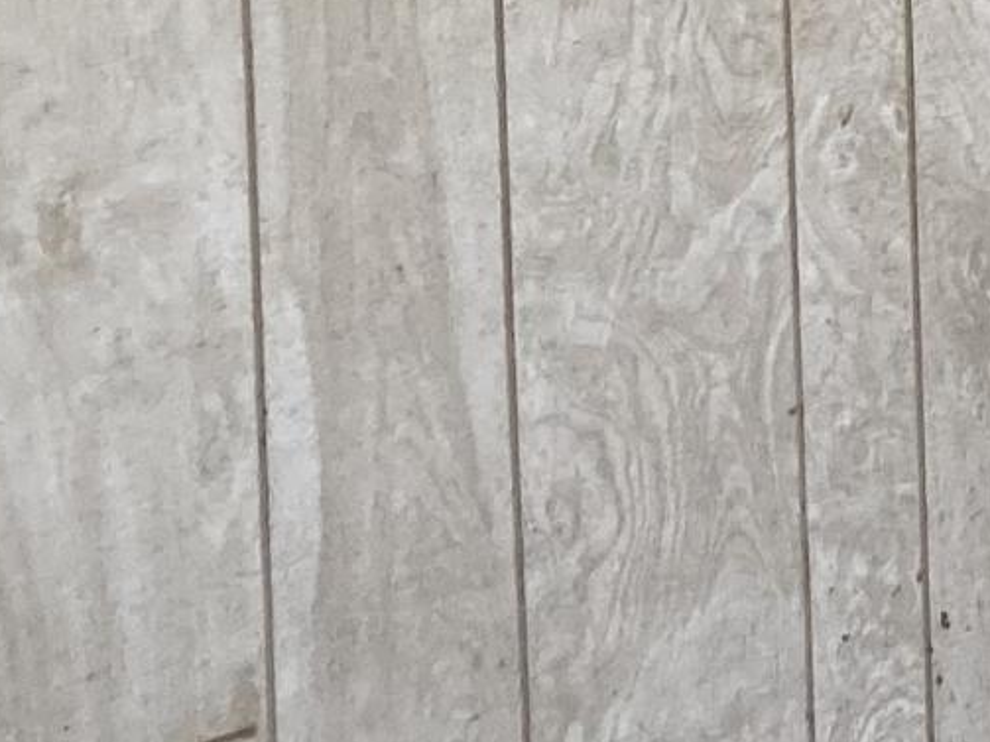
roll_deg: -1.2
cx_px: 2360
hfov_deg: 10.3
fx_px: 4775
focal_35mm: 167
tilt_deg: -4.0
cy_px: -697
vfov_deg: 8.5
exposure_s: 1/121
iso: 50
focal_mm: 3.99
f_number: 1.8
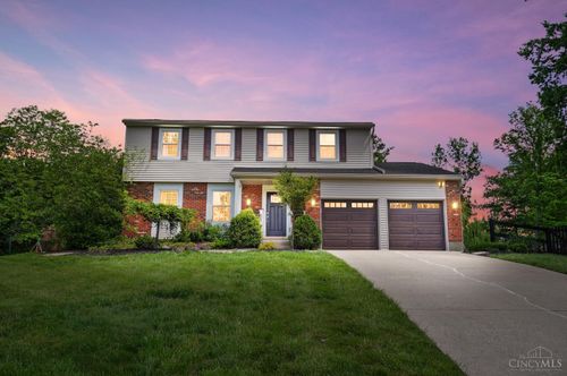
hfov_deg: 63.3
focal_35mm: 29
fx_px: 460
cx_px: 284
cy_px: 188
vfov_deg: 44.5
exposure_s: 1/400
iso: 100
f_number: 4
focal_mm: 19.5
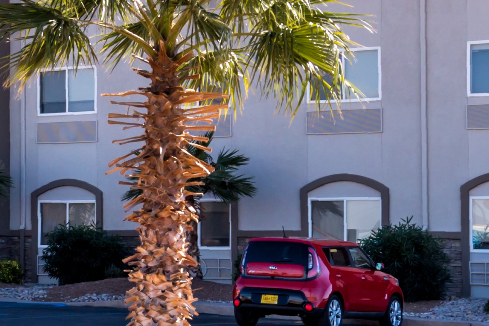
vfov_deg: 9.9
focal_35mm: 136
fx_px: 1848
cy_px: -100
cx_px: -79
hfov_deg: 14.6
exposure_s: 1/400
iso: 100
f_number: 8
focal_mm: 24
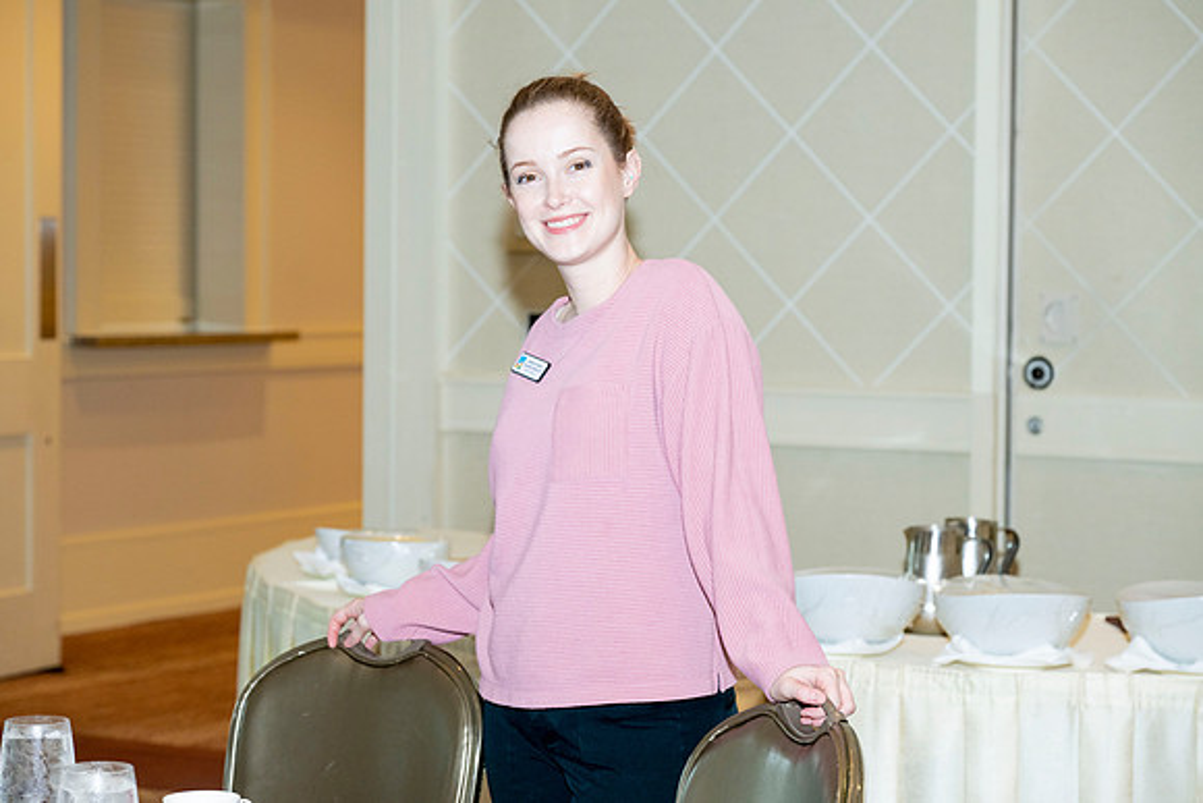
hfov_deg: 24.2
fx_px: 2808
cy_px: 402
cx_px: 602
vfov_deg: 16.3
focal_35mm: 84
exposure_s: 1/100
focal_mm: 84
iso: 1000
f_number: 5.6
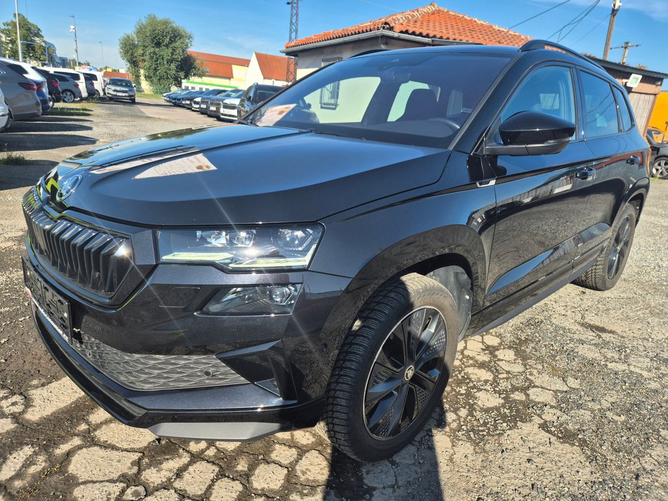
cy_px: 250
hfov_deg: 73.9
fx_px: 444
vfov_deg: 58.9
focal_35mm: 23
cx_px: 334
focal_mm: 5.4
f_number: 1.8
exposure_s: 1/920
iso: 25
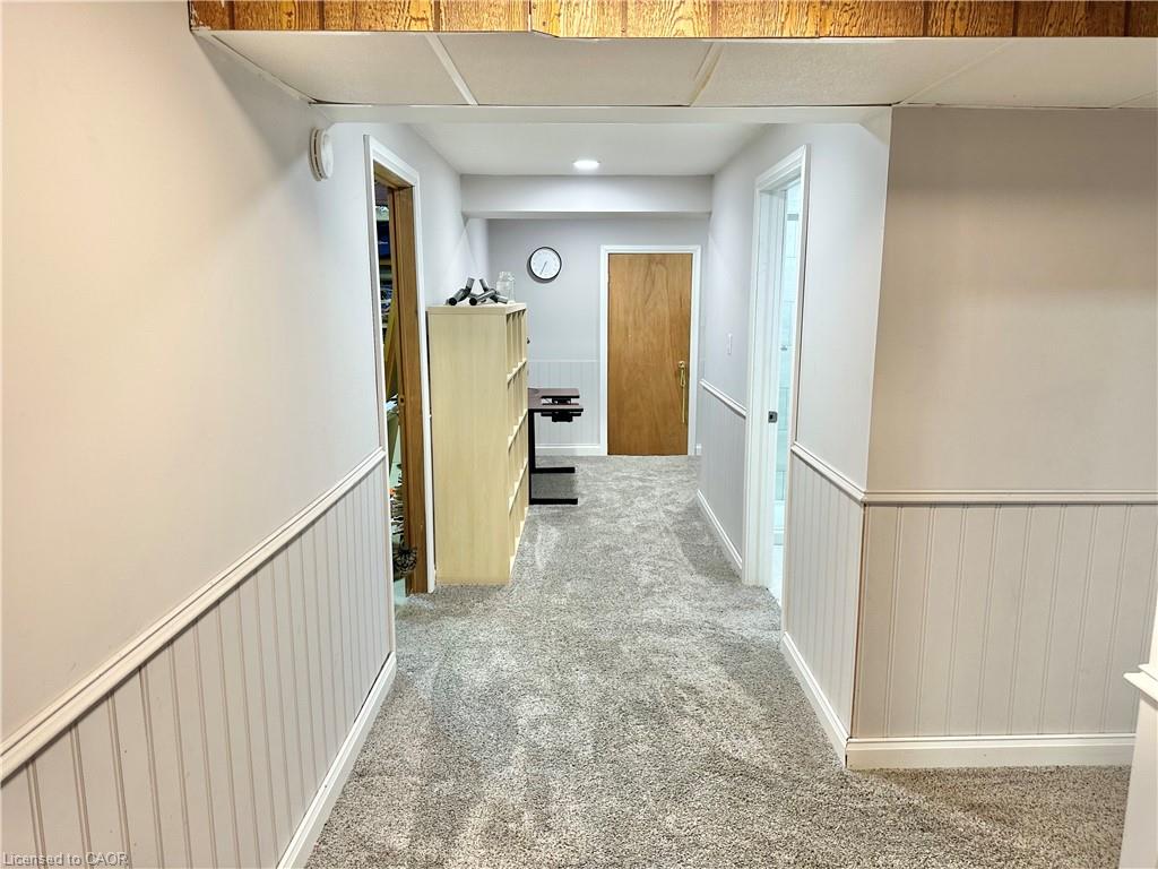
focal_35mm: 24
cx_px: 579
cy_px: 434
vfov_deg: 56.8
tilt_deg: -8.1
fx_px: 803
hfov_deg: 71.6
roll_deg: +0.8
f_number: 1.78
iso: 160
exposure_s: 1/60
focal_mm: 6.86
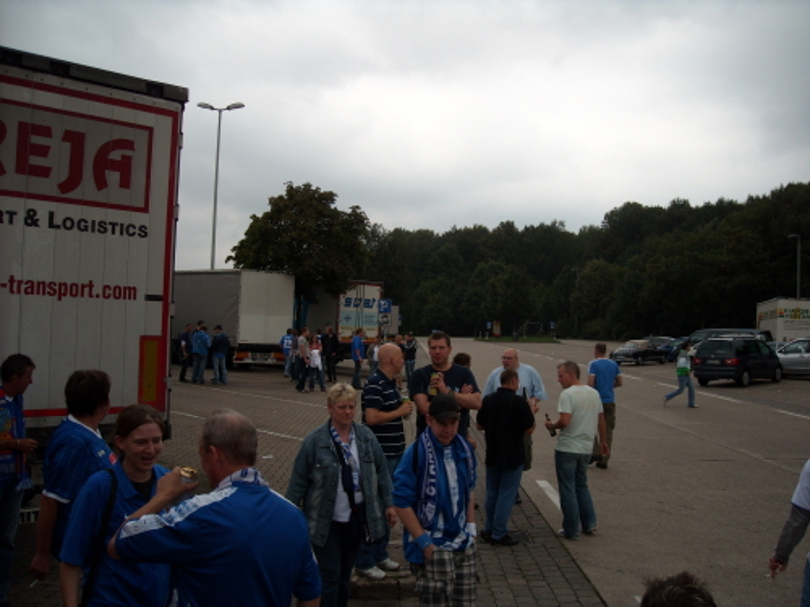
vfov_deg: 40.7
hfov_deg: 52.6
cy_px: 304
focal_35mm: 35
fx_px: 819
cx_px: 405
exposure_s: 1/228
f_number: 2.8
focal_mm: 5.7
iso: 64
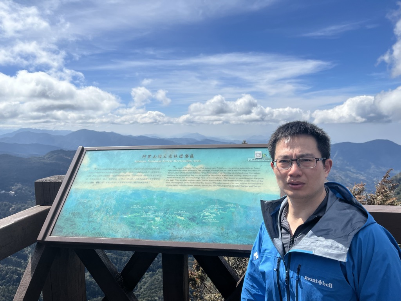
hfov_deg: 67.3
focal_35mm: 26
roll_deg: +1.5
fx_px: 301
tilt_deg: -4.9
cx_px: 200
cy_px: 150
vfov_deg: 53.1
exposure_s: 1/5319
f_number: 1.6
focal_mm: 5.1
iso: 50
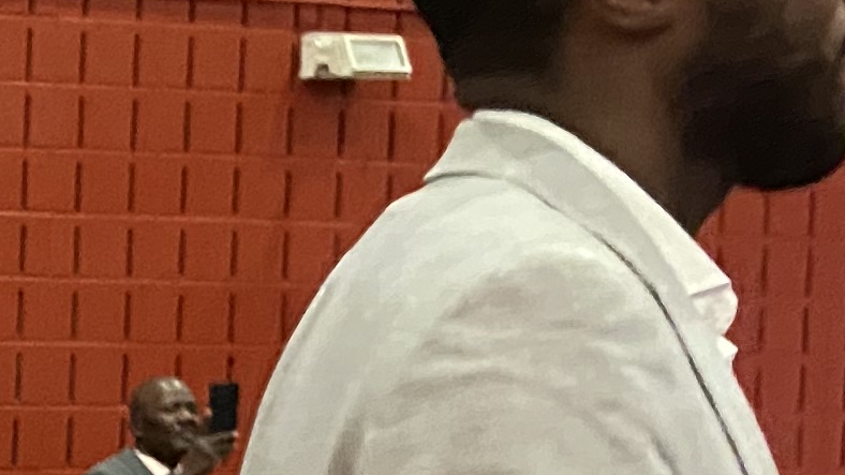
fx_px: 3248
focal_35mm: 145
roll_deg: +0.0
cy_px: 785
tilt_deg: -8.0
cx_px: -695
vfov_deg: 8.1
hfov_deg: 13.3
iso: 400
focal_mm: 4.25
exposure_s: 1/30
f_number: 1.8
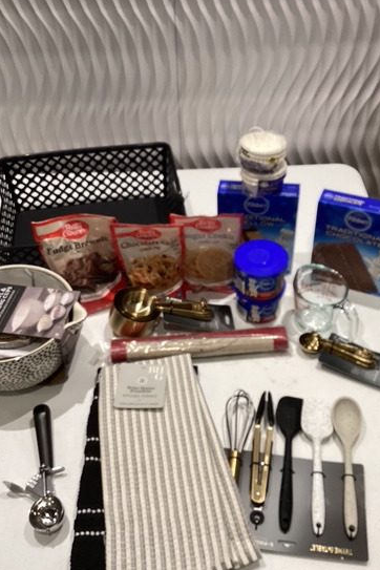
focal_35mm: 38
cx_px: 198
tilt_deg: -45.8
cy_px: 272
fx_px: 602
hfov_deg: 35.0
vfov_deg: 50.7
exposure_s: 1/60
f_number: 2.4
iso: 125
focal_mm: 3.3
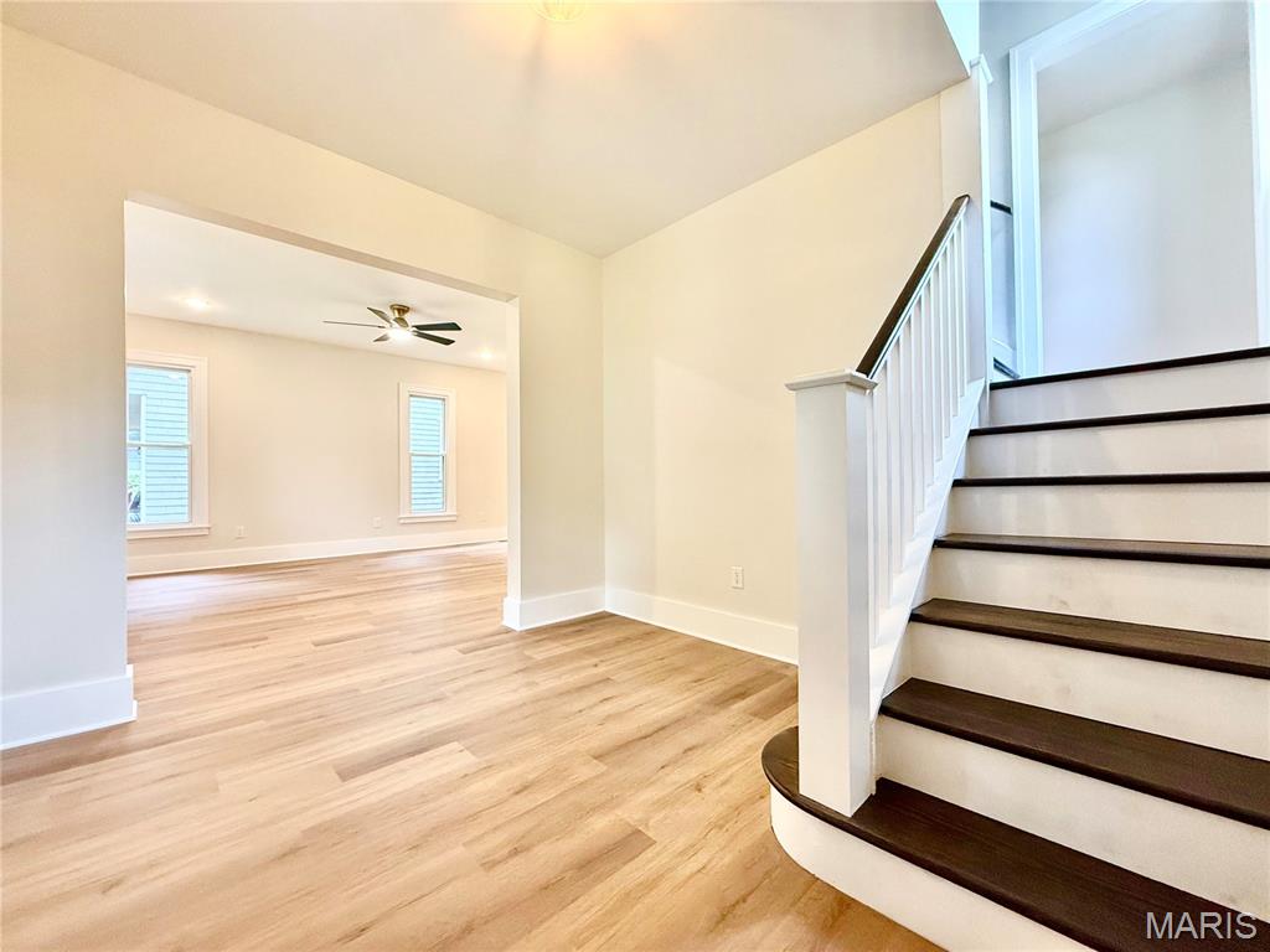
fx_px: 514
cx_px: 635
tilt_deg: +1.1
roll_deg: +0.2
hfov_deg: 102.1
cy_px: 476
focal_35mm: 14
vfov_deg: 85.7
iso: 320
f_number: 2.2
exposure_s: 1/120
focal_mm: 2.22
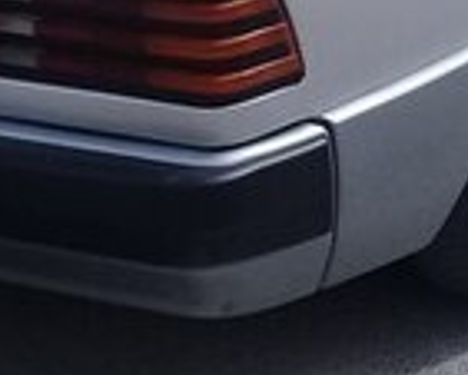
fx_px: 1968
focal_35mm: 142
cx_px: 319
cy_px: -148
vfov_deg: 10.6
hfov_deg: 13.5
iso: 50
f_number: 2.2
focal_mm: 3.3
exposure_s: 1/1835
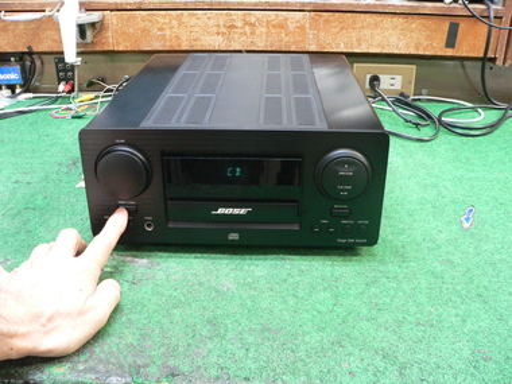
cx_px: 256
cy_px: 192
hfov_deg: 51.4
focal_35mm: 36
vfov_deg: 39.7
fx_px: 532
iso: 200
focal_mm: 6
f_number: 2.8
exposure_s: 1/5
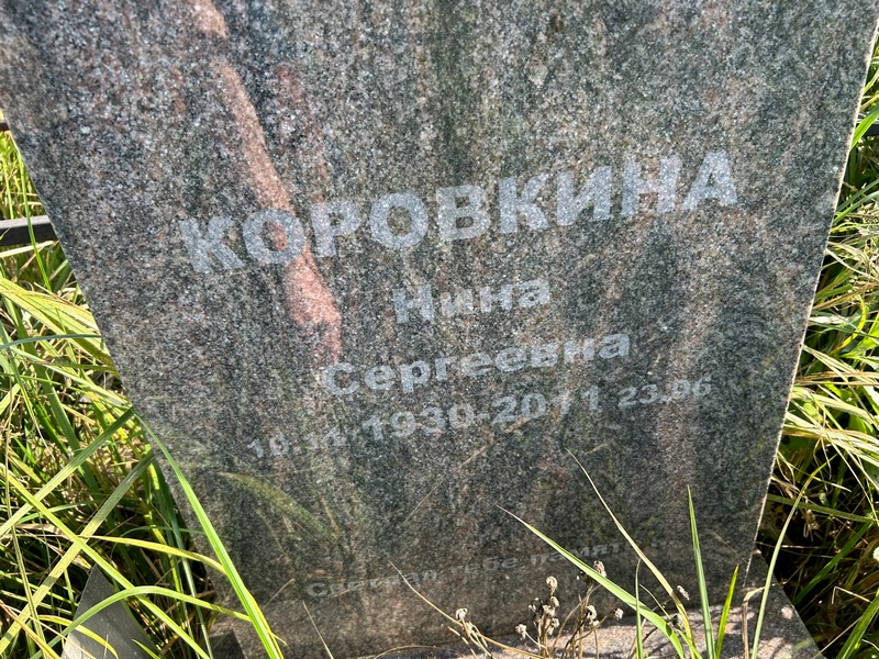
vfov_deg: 53.1
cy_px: 330
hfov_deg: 67.3
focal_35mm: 26
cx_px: 440
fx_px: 660
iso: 50
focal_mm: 5.7
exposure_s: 1/482
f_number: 1.5
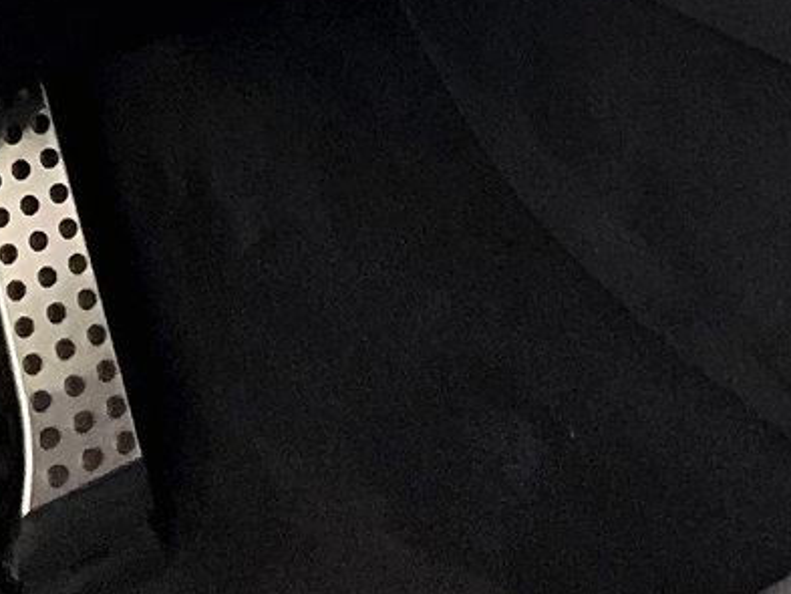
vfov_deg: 11.7
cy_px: -433
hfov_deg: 16.6
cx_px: 566
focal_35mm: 118
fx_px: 2697
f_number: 1.8
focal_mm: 3
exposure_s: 1/40
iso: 200
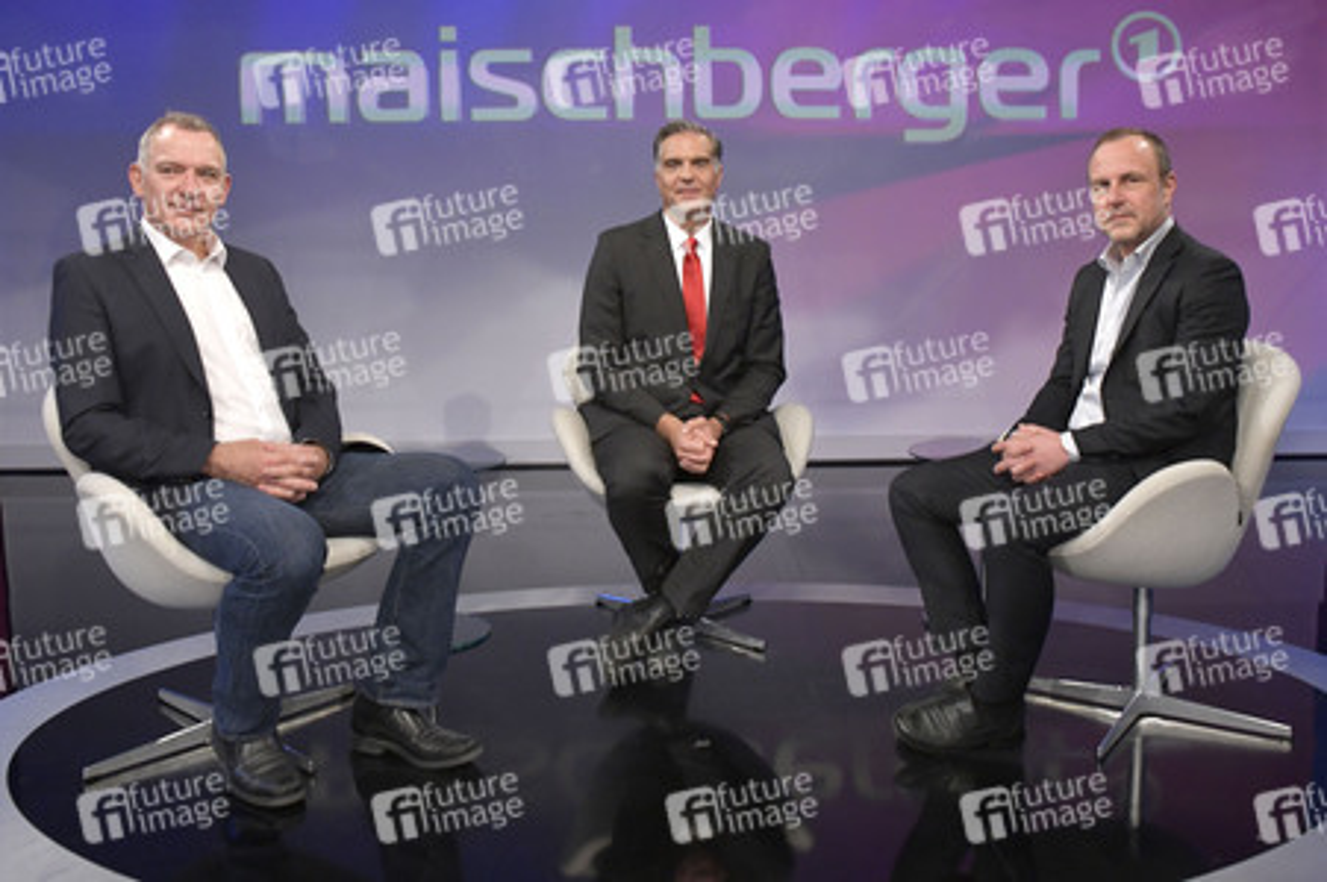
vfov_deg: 53.1
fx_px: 884
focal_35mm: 24
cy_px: 441
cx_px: 664
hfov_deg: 73.8
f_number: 6.3
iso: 2500
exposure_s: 1/200
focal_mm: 24
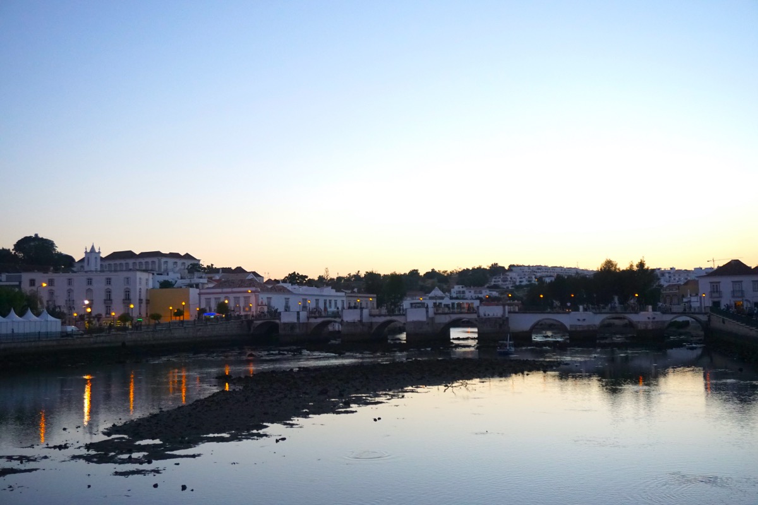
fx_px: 790
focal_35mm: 38
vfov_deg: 35.5
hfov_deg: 51.3
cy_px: 252
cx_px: 379
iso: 1600
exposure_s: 1/500
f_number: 4.5
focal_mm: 25
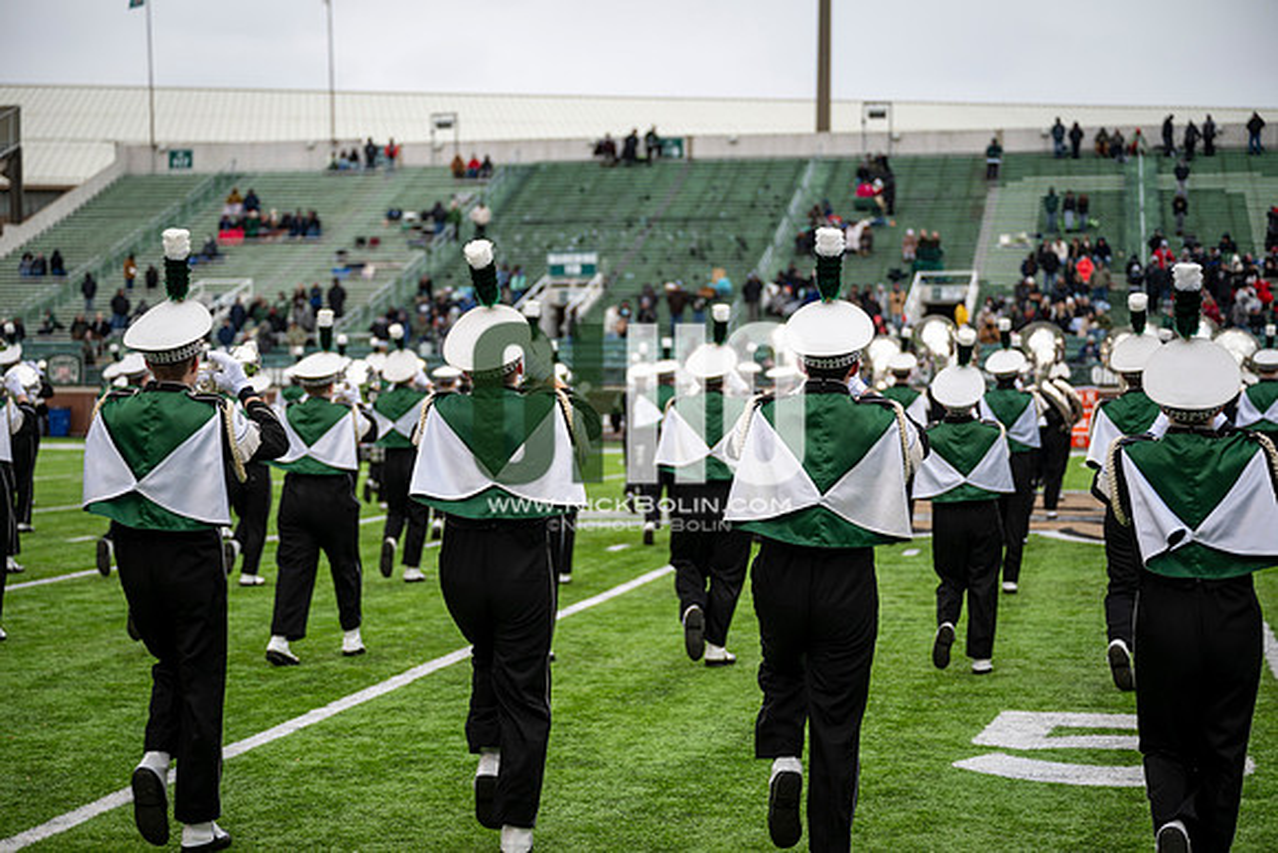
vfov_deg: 22.6
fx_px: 2130
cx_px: 639
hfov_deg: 33.4
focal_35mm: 60
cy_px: 426
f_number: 2.8
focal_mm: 60
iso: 100
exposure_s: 1/500
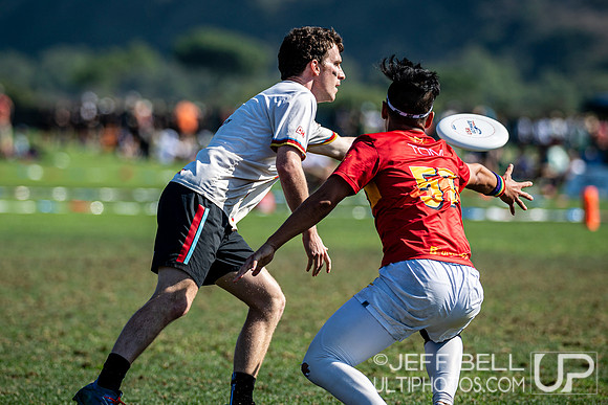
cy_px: 140
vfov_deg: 4.8
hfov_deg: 7.2
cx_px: 292
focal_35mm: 284
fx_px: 4801
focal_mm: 210
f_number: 3.2
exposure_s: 1/2500
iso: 160
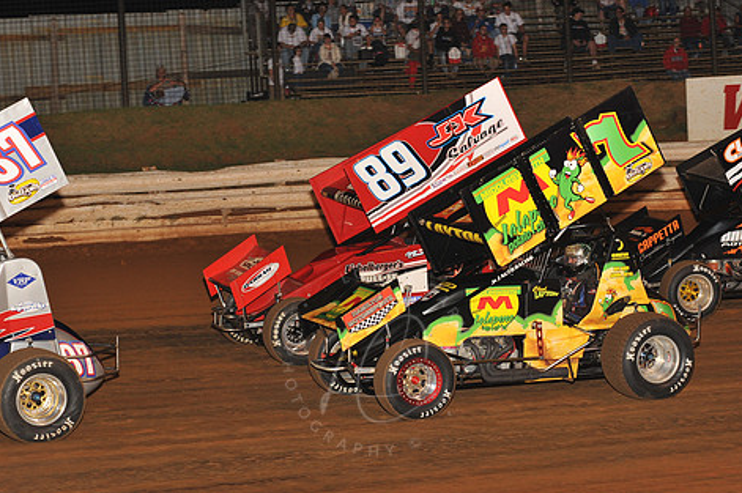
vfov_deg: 12.9
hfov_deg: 19.3
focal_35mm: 106
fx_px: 2182
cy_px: 216
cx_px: 377
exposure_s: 1/320
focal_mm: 86
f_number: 6.3
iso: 1000
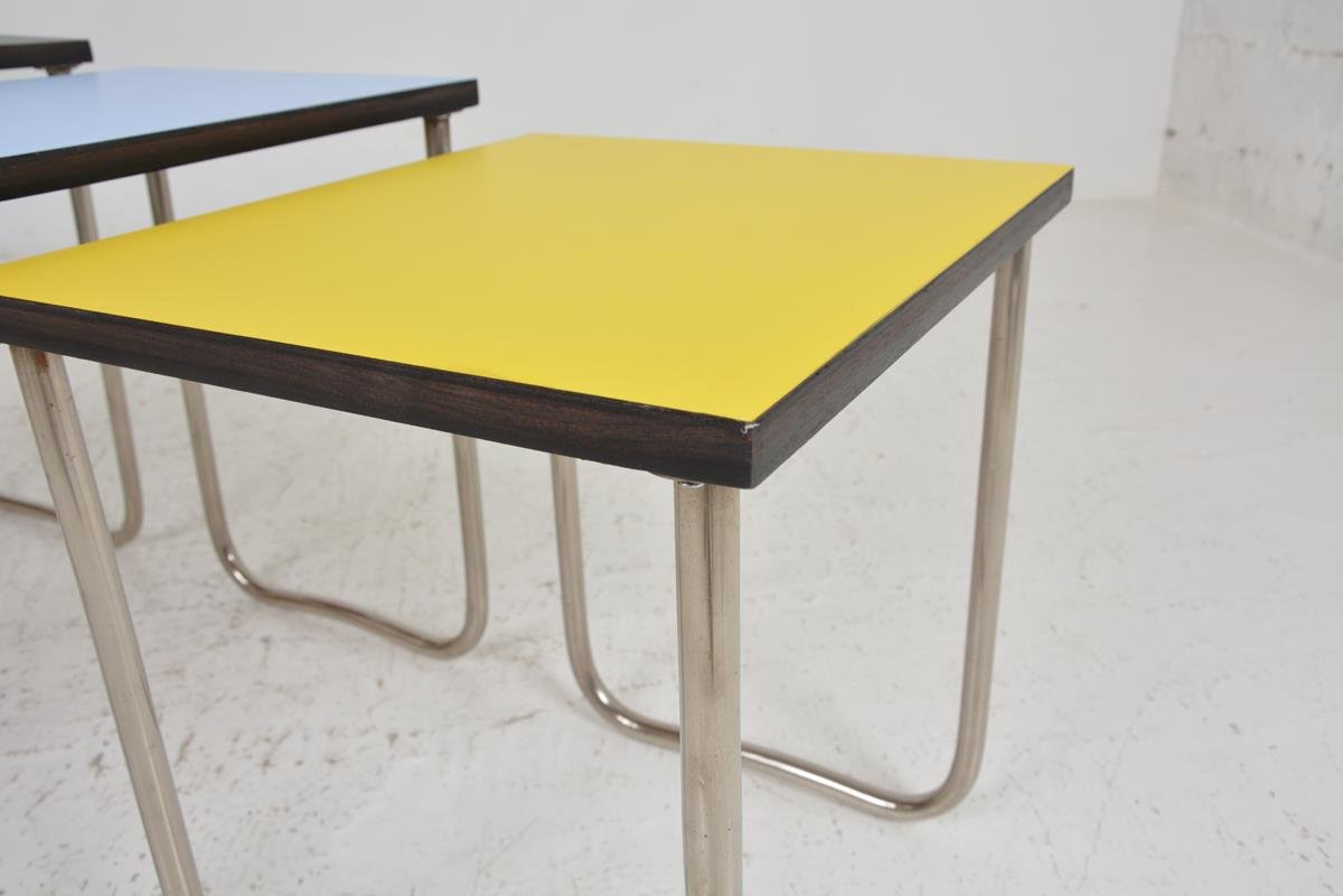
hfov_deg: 57.2
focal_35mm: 33
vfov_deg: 40.0
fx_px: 1231
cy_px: 448
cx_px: 672
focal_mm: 22
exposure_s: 1/80
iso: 200
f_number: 7.1
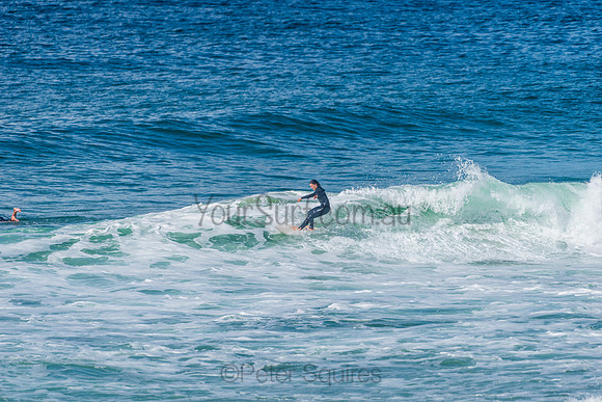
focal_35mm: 500
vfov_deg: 2.8
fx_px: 8363
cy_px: 201
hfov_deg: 4.1
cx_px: 301
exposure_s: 1/2000
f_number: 5.6
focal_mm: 500
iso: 110
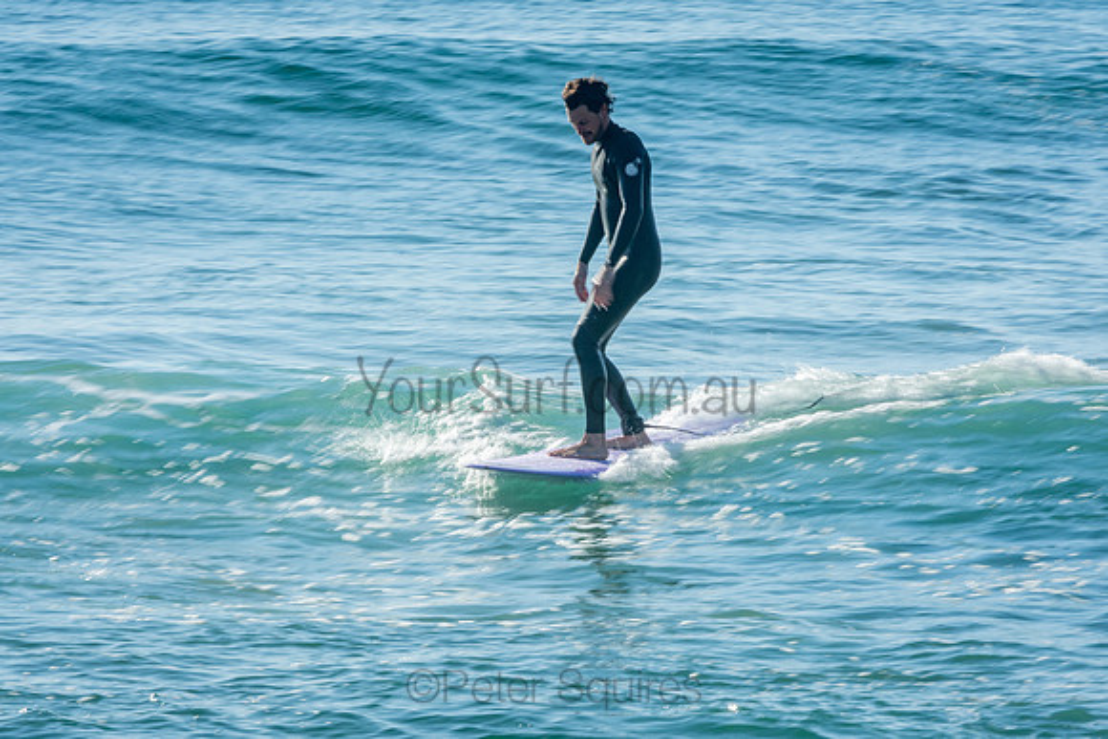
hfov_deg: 4.3
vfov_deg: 2.9
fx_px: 14776
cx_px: 554
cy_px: 370
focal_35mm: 480
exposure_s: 1/30
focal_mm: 320
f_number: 25
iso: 100
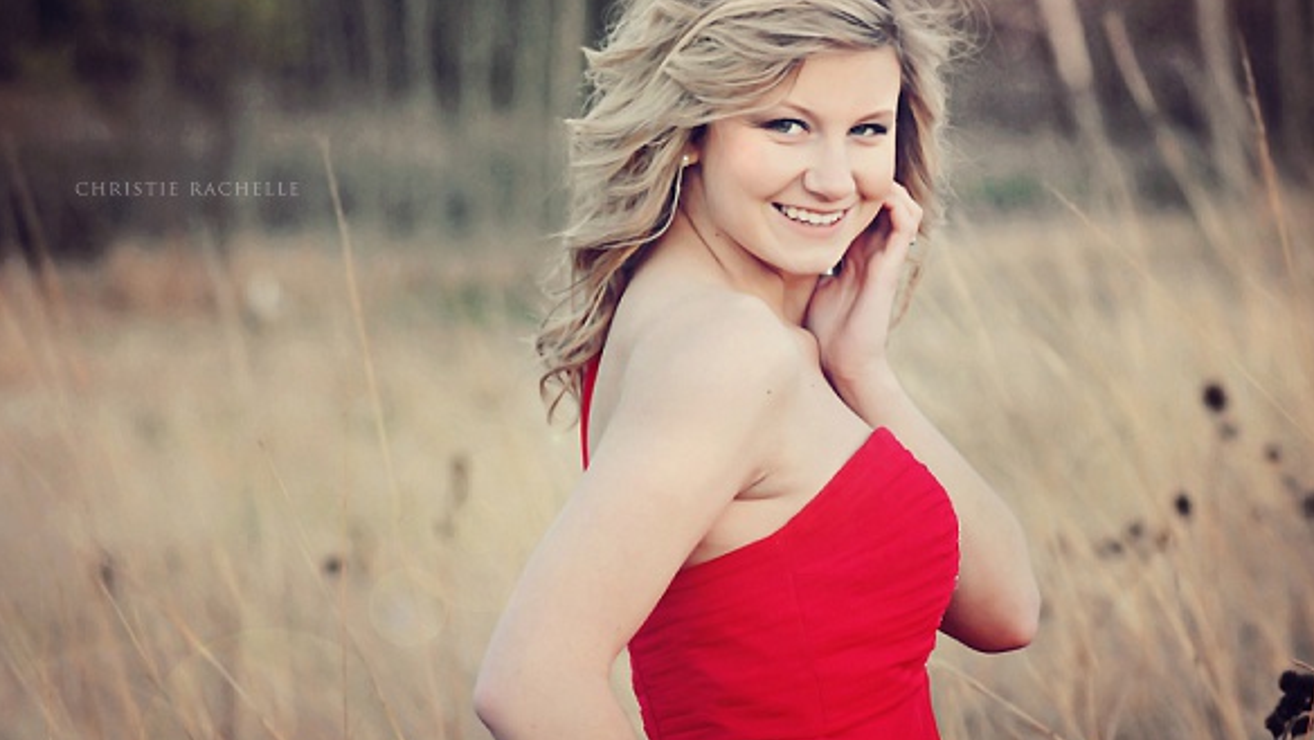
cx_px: 662
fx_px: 7320
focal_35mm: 210
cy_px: 318
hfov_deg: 10.3
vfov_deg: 5.8
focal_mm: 130
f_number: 5.6
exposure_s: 1/100
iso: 800
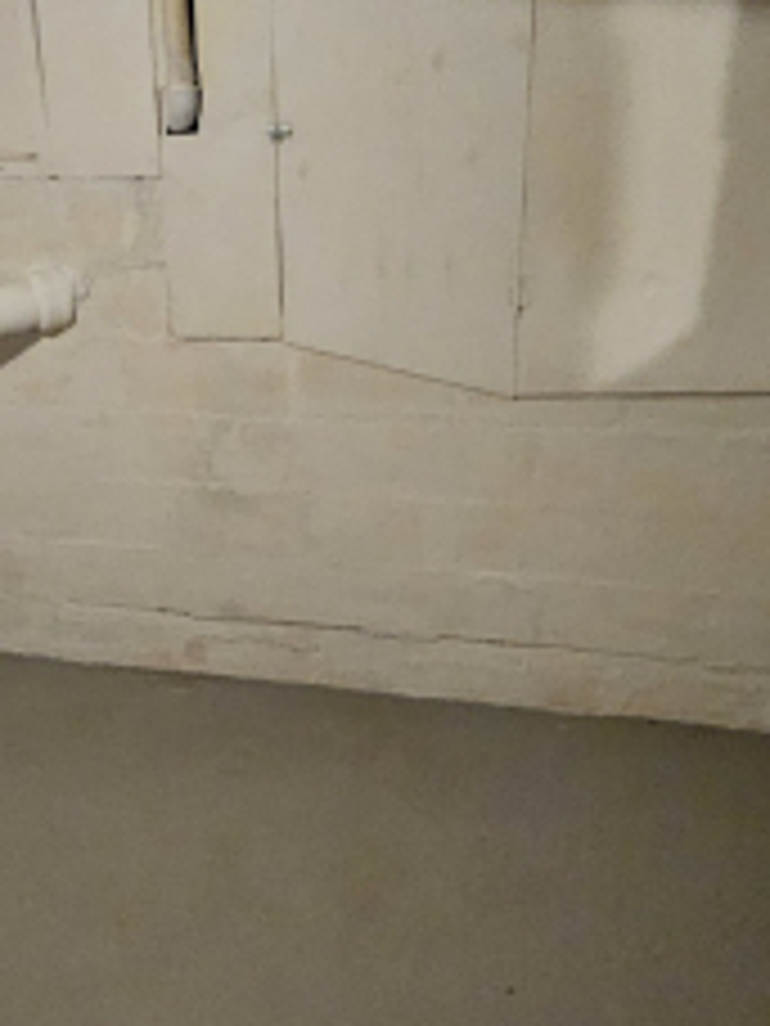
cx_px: 167
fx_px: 1127
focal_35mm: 38
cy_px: 749
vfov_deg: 47.4
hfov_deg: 36.6
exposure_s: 1/24
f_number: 2.2
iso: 800
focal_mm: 1.74
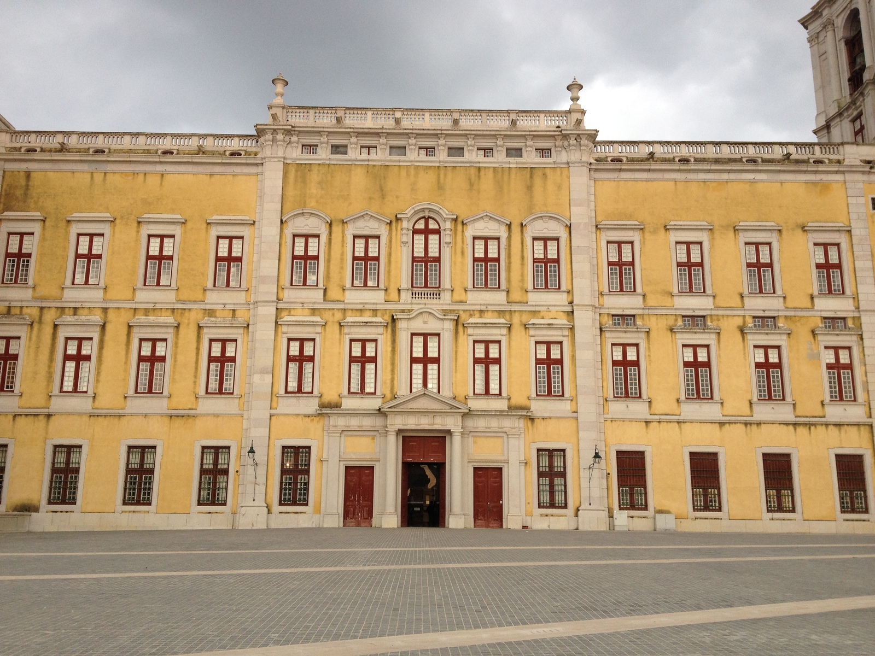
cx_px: 438
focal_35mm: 35
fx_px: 885
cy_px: 328
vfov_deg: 40.7
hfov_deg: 52.6
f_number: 2.4
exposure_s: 1/150
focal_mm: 4.28
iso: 64
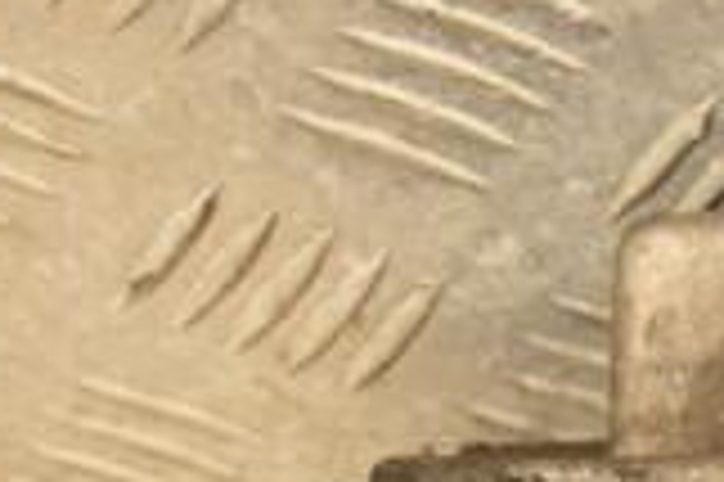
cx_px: 926
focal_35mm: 269
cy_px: 716
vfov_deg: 5.1
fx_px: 5404
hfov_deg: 7.6
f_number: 5.6
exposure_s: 1/200
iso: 800
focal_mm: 48
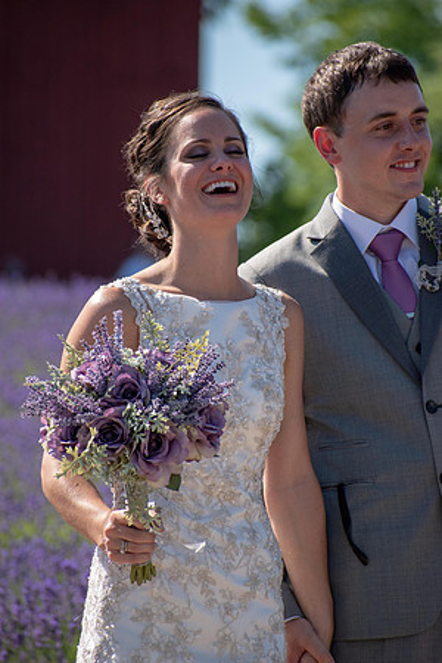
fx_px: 7182
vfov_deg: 5.3
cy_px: 332
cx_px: 221
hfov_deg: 3.5
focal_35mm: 390
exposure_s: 1/1600
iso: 400
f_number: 6
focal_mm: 260
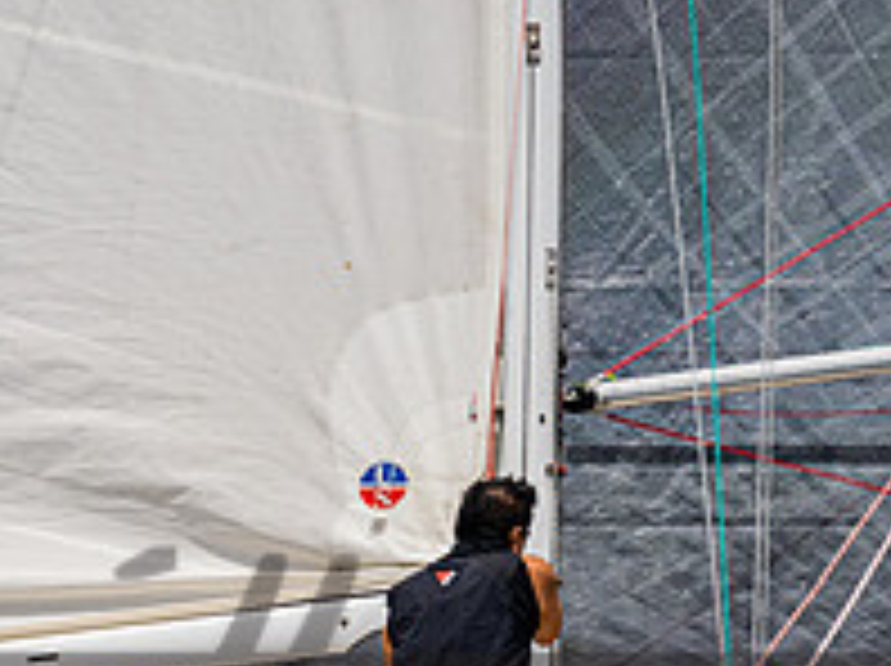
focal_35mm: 422
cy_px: 707
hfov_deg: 4.7
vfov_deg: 3.5
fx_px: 10849
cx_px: -128
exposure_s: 1/800
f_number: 6.3
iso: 250
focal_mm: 130
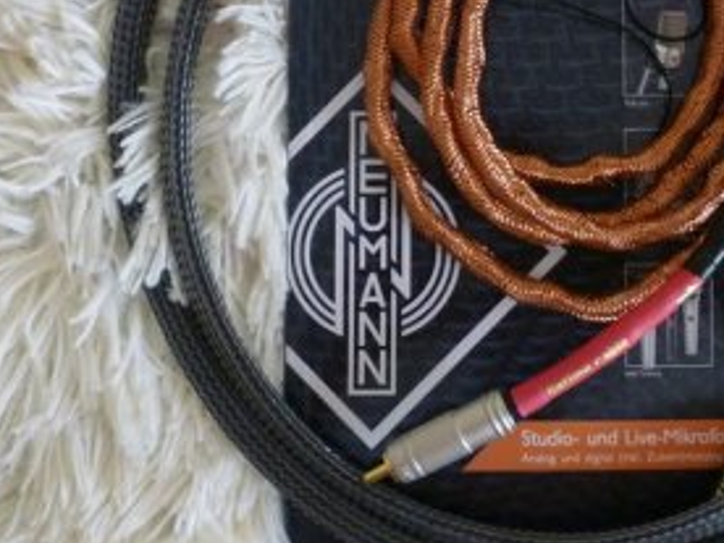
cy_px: 150
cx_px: 506
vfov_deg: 23.1
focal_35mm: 63
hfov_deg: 30.4
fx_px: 1318
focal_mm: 5.2
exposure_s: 1/30
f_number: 3.3
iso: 200
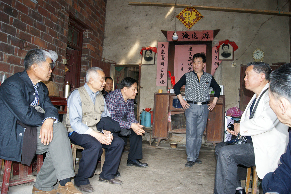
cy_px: 97
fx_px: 218
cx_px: 146
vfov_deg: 47.9
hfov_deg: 67.4
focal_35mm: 27
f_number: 5.6
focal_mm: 18
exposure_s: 1/60
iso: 400
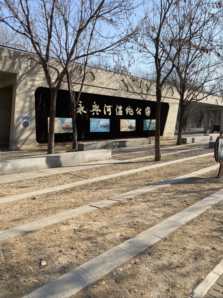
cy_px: 149
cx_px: 112
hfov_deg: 53.1
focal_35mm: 26
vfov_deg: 67.3
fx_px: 223
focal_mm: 4.25
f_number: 1.8
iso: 32
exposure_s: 1/2222
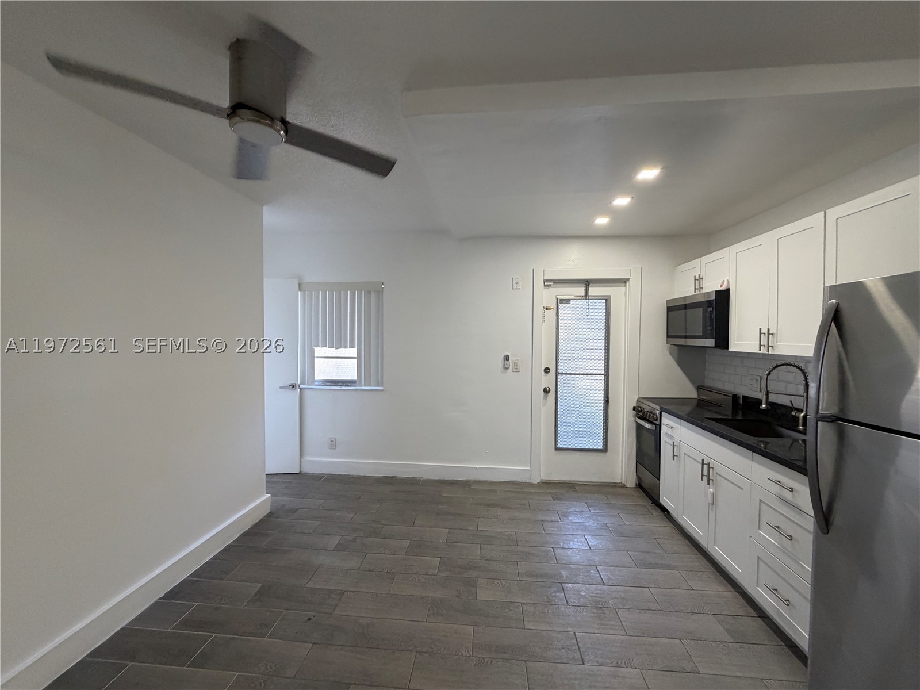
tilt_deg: -1.1
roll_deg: -2.5
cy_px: 345
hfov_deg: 102.1
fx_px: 372
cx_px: 460
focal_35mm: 14
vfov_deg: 85.7
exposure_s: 1/120
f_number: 2.2
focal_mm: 2.22
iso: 320
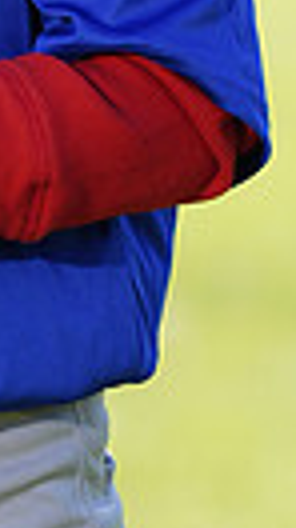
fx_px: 12702
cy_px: -268
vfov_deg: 2.4
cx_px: -38
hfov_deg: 1.3
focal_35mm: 908
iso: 100
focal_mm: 197
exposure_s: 1/250
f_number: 5
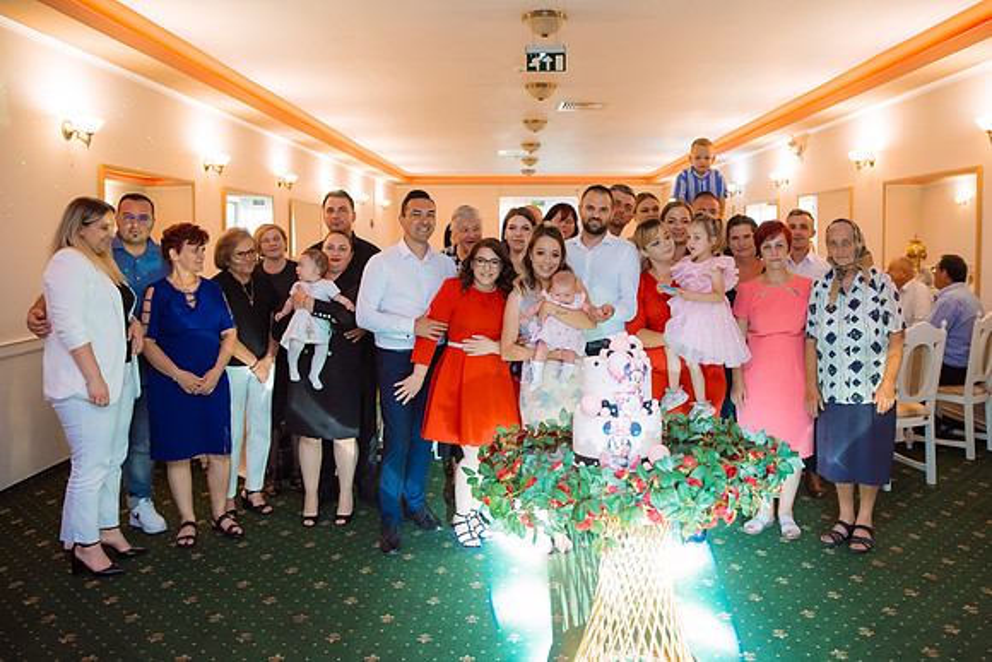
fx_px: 799
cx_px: 538
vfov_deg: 44.9
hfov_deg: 63.5
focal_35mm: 29
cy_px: 293
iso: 1250
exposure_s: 1/125
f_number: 2.8
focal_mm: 26
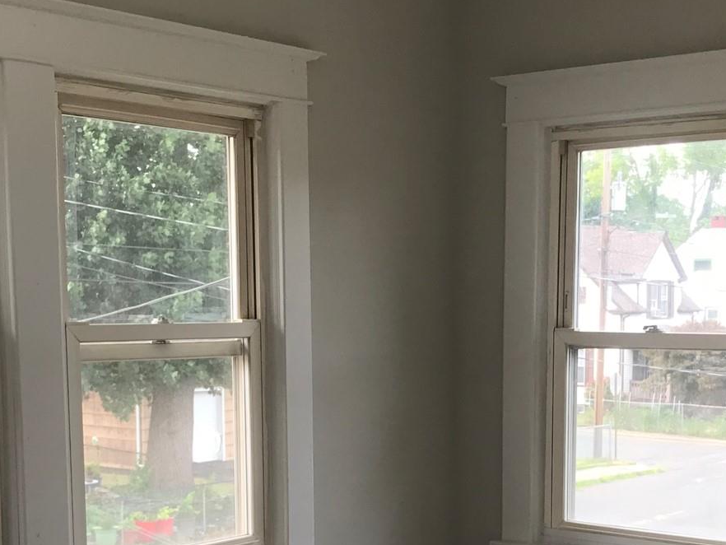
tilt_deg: -7.4
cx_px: 393
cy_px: 470
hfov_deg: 29.8
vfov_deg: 22.2
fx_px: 1364
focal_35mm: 65
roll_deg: +0.1
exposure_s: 1/40
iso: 25
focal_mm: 3.99
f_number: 1.8
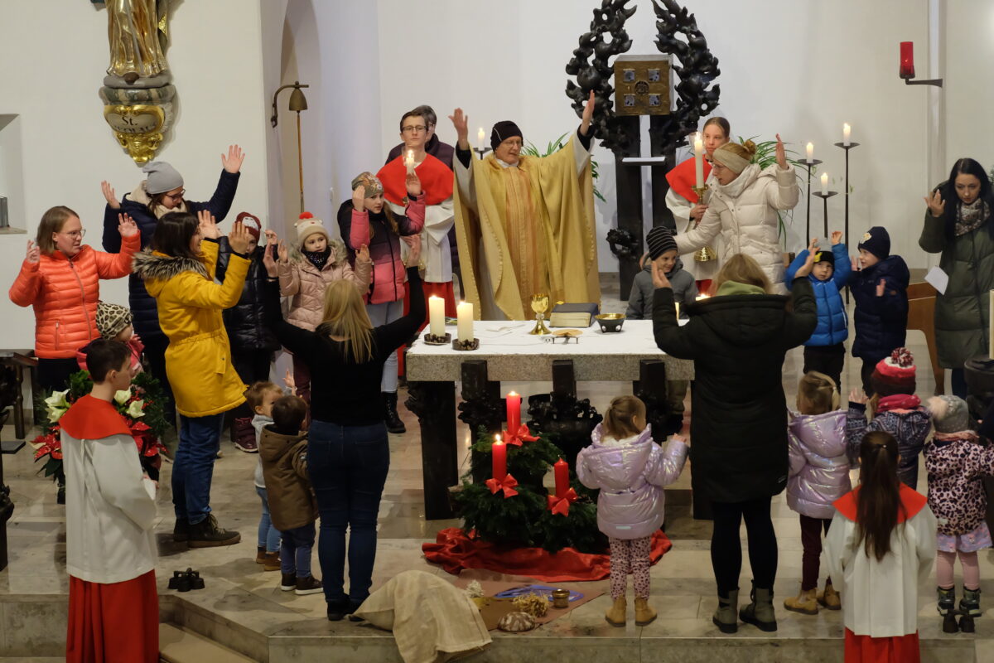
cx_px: 497
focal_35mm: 101
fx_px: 2789
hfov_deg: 20.2
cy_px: 332
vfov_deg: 13.6
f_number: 4.8
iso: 3200
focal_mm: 67.1
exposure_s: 1/45
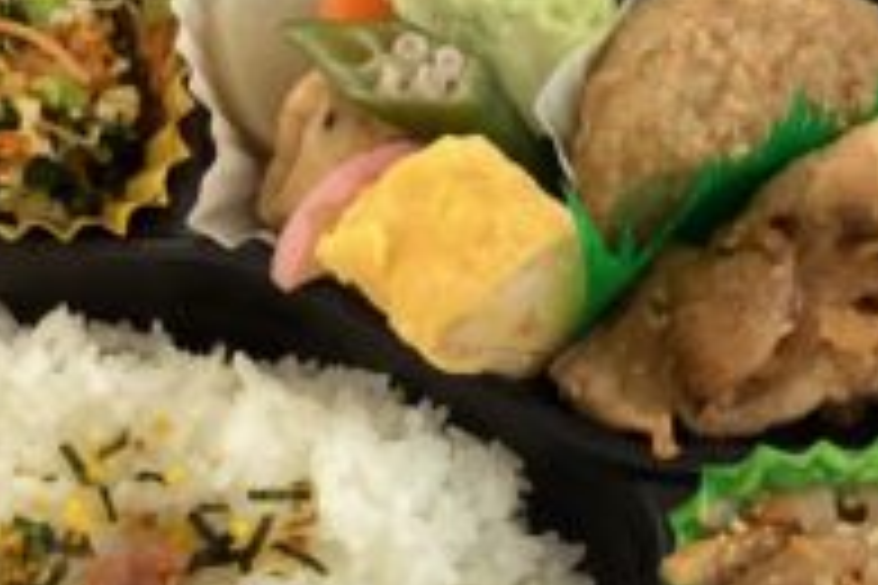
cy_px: 466
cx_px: 425
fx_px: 1512
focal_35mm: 62
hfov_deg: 32.4
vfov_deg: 21.6
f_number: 2.4
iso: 400
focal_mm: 3.3
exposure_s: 1/33
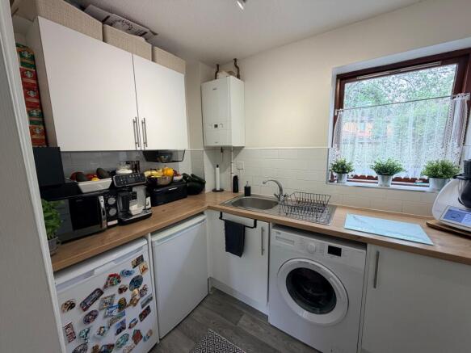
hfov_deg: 102.1
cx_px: 236
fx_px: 190
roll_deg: +1.2
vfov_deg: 85.7
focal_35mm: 14
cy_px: 176
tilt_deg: -9.0
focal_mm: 2.22
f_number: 2.2
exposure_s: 1/100
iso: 100
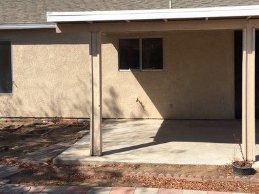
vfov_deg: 30.7
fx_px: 352
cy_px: 72
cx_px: 136
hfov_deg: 40.4
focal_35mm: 47
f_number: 2.2
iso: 25
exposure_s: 1/1923
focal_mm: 4.15
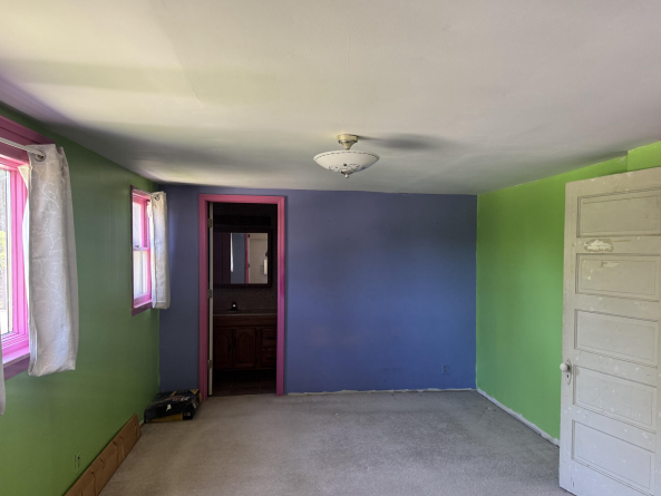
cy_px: 261
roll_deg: -0.6
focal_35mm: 27
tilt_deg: -1.8
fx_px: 516
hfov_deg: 65.1
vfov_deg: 51.3
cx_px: 370
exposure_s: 1/120
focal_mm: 6.76
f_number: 1.78
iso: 200
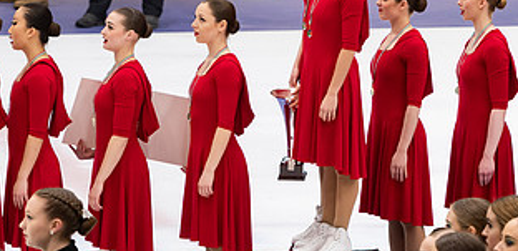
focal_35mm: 364
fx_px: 4841
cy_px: 5
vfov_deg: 3.0
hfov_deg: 6.1
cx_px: 328
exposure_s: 1/125
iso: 800
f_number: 4.5
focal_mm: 120
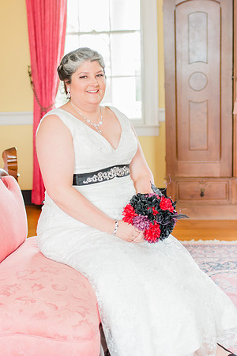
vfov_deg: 37.9
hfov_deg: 25.8
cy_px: 178
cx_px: 118
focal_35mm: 52
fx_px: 518
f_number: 2
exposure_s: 1/100
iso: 800
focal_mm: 35
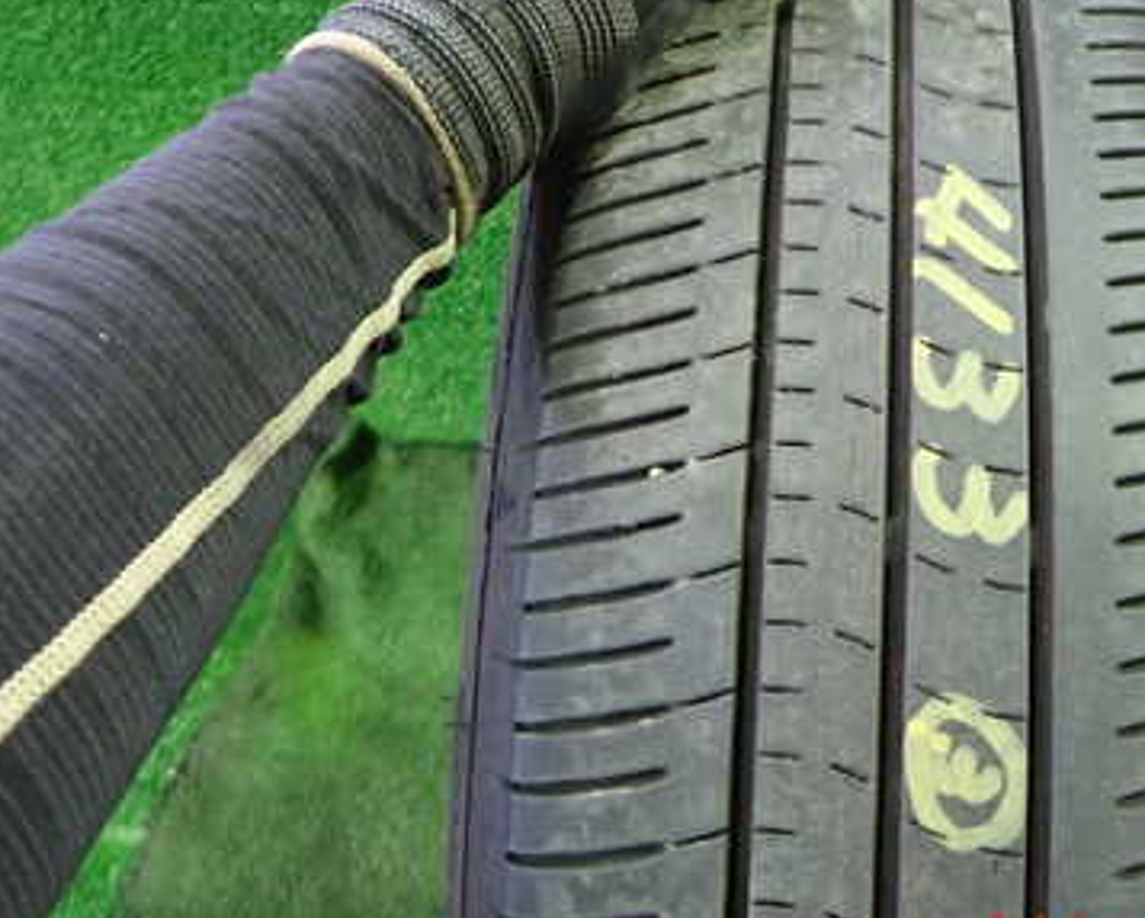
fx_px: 1390
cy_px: 263
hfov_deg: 44.2
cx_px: 754
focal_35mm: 41
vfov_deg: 35.9
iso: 500
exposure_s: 1/30
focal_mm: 4.5
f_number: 2
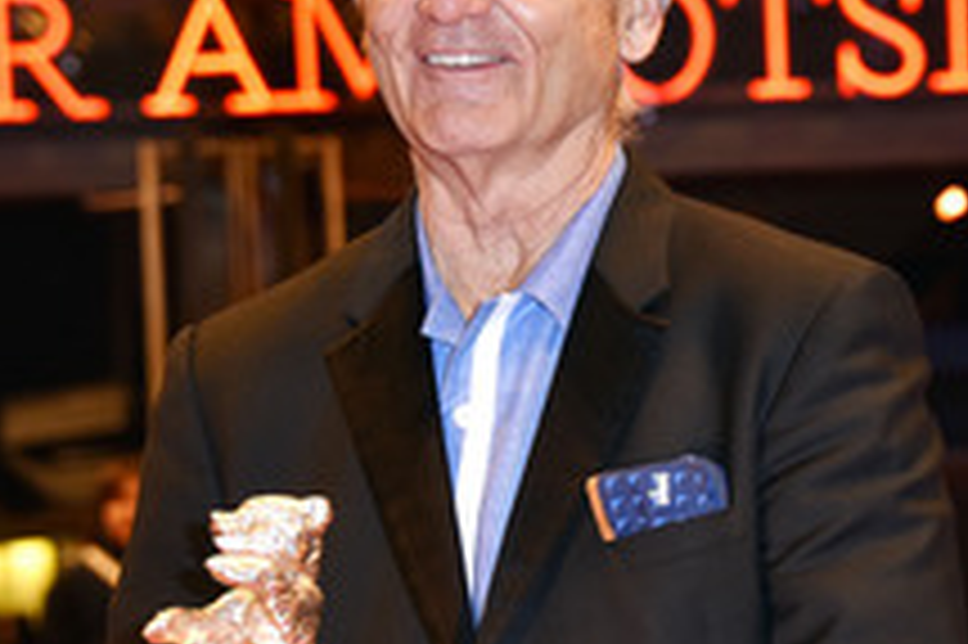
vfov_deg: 7.3
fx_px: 5078
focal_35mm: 189
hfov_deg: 10.9
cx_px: 786
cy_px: 347
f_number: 5.6
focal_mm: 90
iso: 400
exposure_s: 1/125
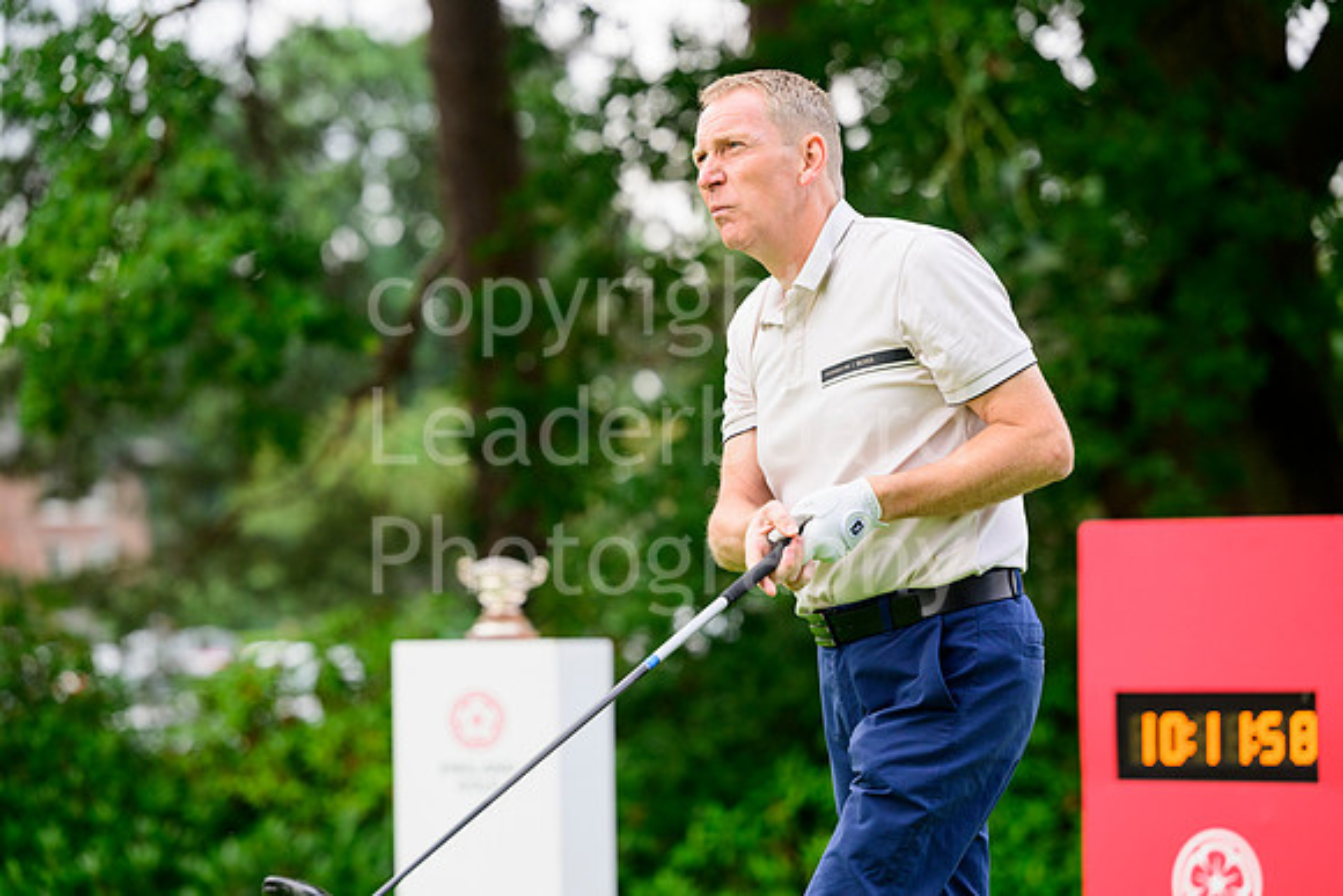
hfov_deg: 13.2
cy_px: 448
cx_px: 672
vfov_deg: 8.9
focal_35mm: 155
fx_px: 5783
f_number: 4
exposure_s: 1/1250
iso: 640
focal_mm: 155
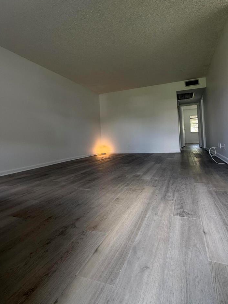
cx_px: 130
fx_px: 158
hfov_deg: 71.3
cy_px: 135
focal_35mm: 18
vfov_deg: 87.4
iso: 160
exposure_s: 1/120
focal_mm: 2.22
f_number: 2.2
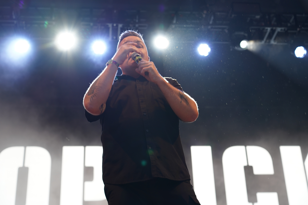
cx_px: 154
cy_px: 102
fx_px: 505
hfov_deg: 33.9
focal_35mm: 59
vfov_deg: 23.0
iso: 640
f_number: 4
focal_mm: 59
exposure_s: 1/160
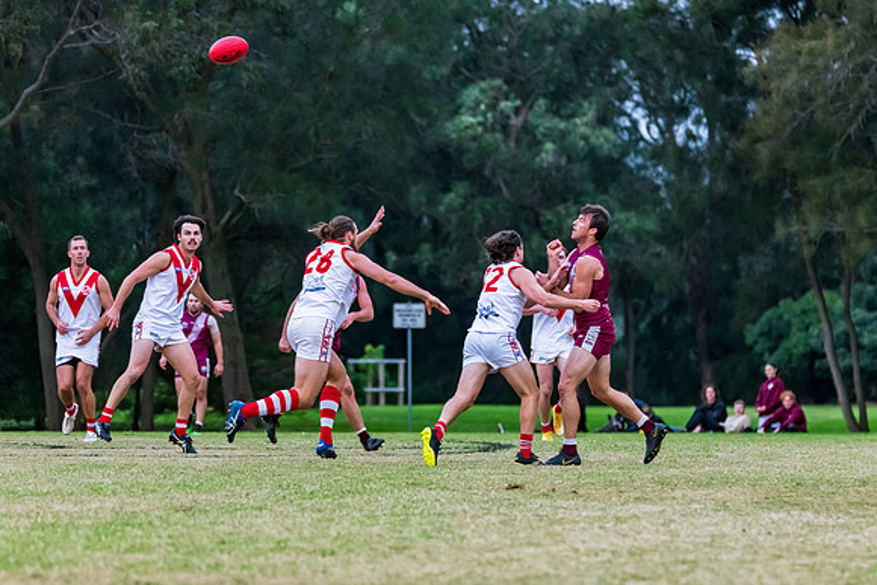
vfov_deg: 4.6
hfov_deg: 6.9
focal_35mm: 298
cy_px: 297
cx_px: 474
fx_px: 7269
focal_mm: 240
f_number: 5.3
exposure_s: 1/1000
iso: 3200
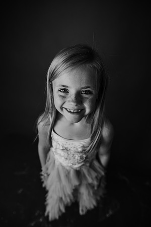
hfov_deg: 53.1
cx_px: 76
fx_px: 151
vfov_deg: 73.7
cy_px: 114
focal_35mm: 24
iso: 100
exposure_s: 1/160
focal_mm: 24
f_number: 2.8
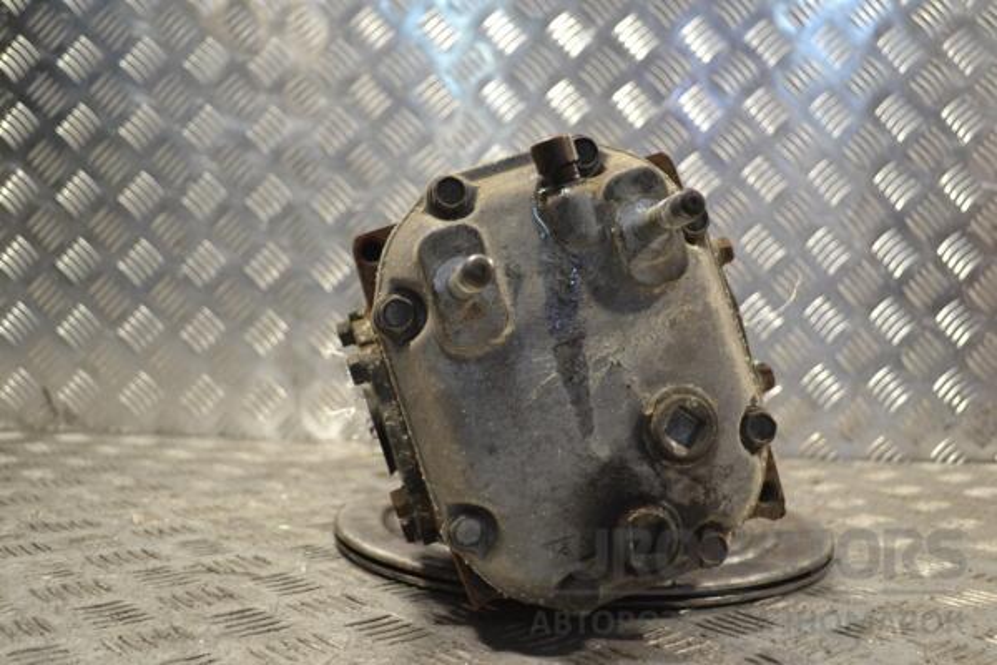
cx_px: 498
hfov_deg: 49.6
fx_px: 1080
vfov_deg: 34.2
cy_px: 332
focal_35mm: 39
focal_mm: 26
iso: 400
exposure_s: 1/80
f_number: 4.5
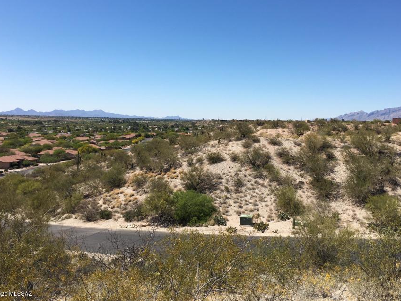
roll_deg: -0.9
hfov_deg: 52.4
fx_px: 405
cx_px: 229
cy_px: 125
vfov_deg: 40.6
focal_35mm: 35
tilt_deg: -1.8
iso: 25
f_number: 2.2
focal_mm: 4.15
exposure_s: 1/2137
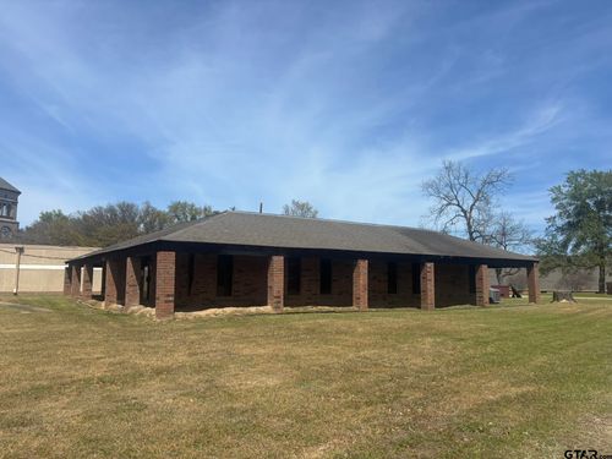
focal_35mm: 26
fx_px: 460
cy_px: 230
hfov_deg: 67.3
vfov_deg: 53.1
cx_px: 306
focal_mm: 5.96
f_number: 1.6
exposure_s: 1/5076
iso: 50
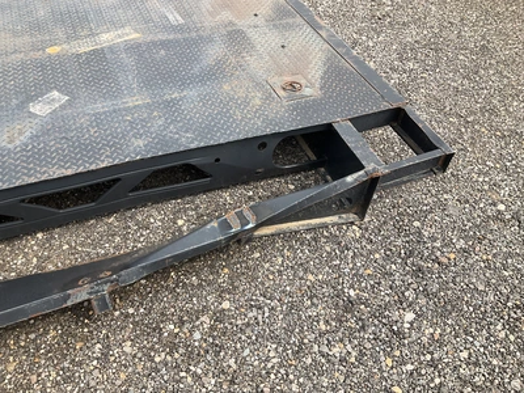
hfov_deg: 61.7
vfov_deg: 48.2
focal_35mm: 29
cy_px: 196
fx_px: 439
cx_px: 262
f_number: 1.8
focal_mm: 3
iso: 25
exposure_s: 1/749
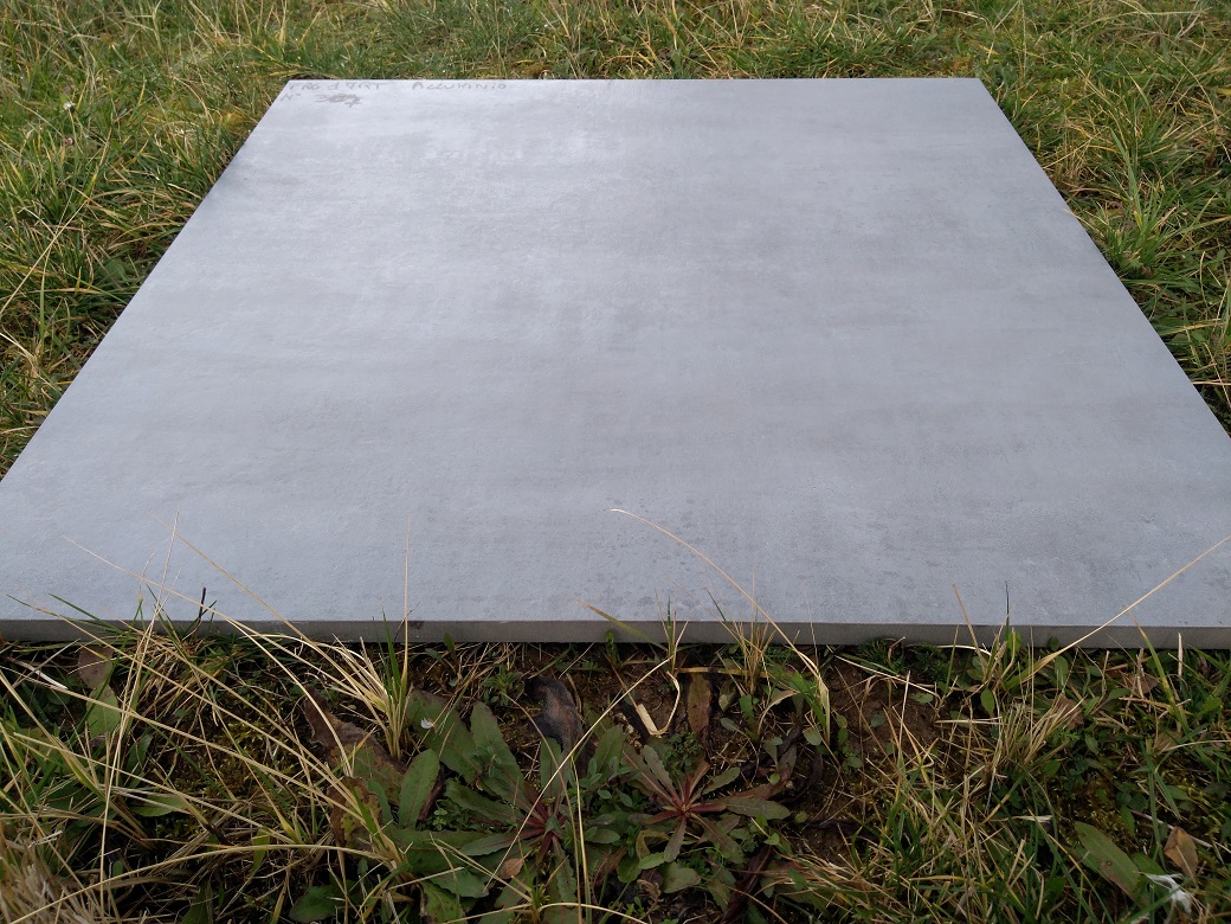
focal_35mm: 21
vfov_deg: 63.4
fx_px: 747
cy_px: 462
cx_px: 616
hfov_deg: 79.0
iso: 100
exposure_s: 1/273
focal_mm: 3.59
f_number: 2
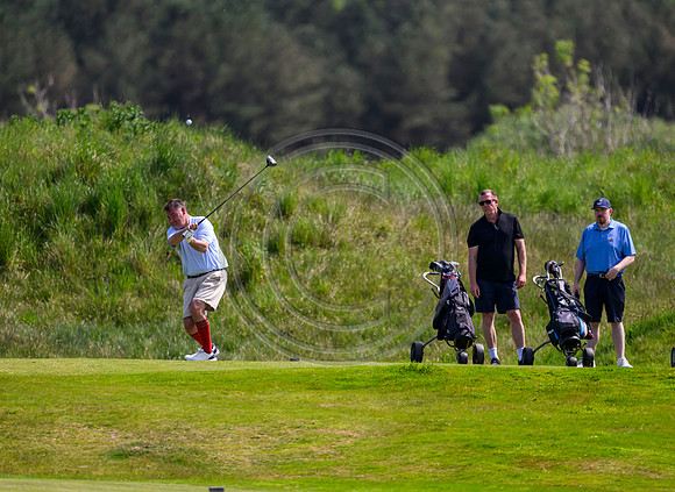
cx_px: 353
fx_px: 14183
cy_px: 221
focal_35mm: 735
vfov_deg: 2.0
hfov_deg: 2.7
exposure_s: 1/2500
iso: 500
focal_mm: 560
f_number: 4
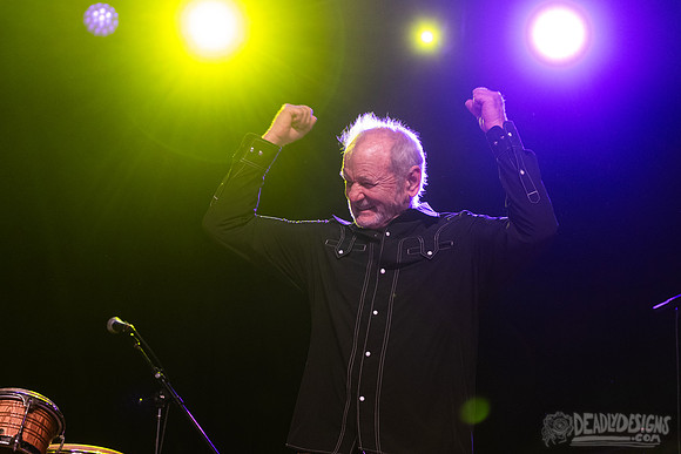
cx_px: 343
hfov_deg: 24.9
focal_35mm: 81
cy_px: 223
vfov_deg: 16.8
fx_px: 1542
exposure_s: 1/400
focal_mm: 70
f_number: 3.2
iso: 2500
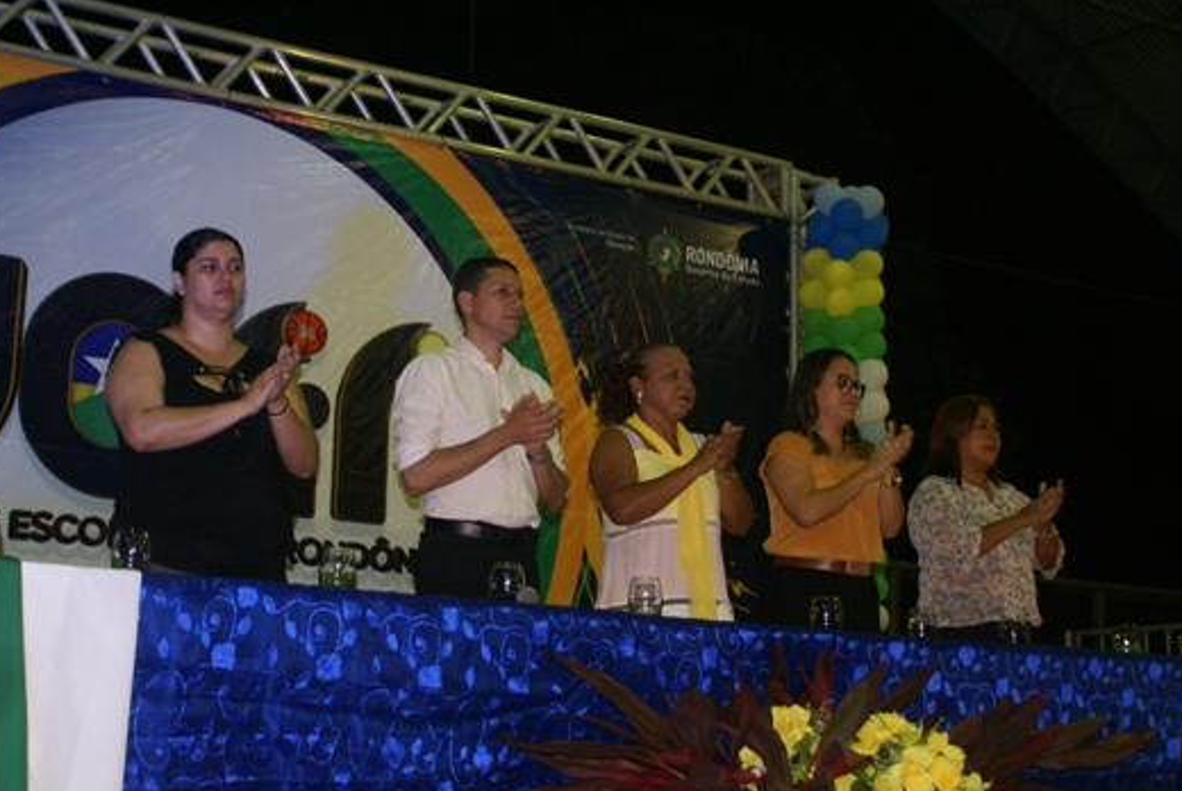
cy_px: 393
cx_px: 550
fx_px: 2124
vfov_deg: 21.1
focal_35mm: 65
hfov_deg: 31.1
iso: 400
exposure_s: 1/60
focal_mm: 35
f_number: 5.6
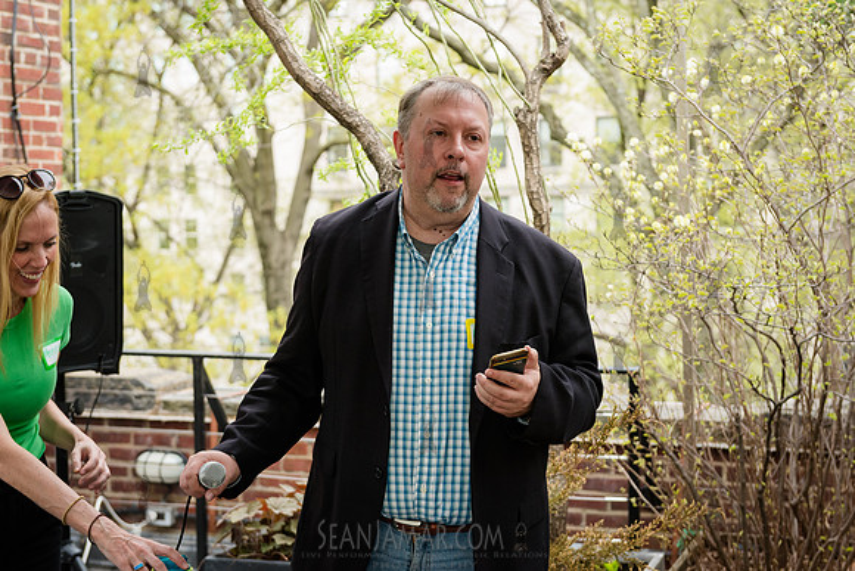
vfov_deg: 23.4
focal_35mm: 58
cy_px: 286
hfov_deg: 34.5
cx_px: 428
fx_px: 1378
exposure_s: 1/200
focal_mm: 58
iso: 1000
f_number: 4
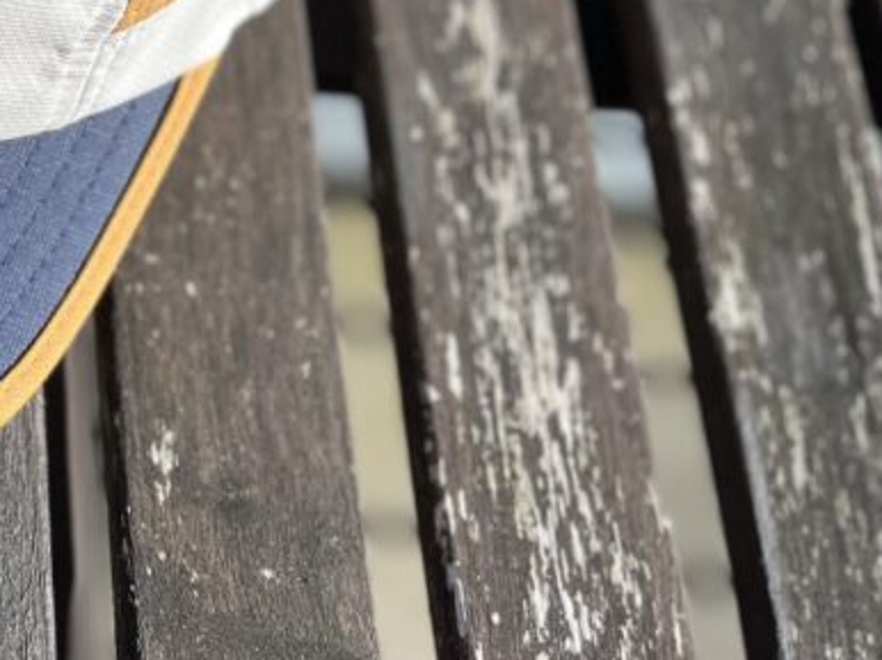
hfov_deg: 24.8
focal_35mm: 69
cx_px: -238
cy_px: -27
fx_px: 1757
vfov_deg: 20.5
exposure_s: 1/2632
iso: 50
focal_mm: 5.1
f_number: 1.6
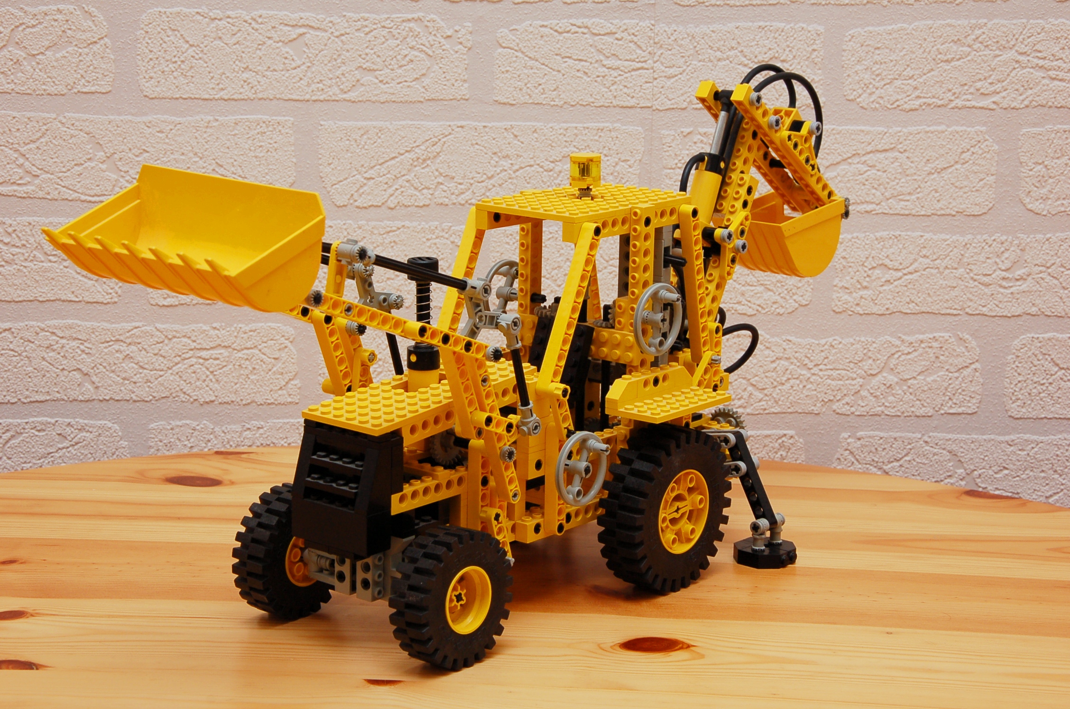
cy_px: 354
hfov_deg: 27.0
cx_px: 535
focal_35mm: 75
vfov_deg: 18.1
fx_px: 2225
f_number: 11
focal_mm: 50
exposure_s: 1/60
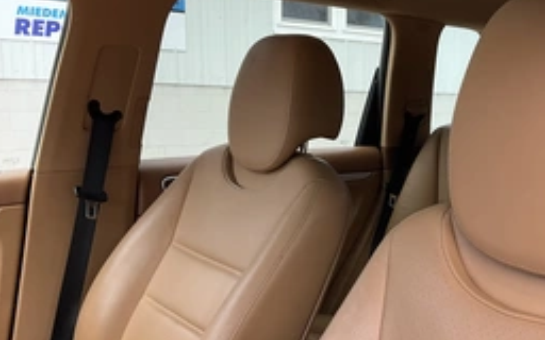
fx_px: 713
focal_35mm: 48
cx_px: 402
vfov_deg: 26.7
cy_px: 236
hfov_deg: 40.8
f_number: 1.8
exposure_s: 1/243
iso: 20
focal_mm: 3
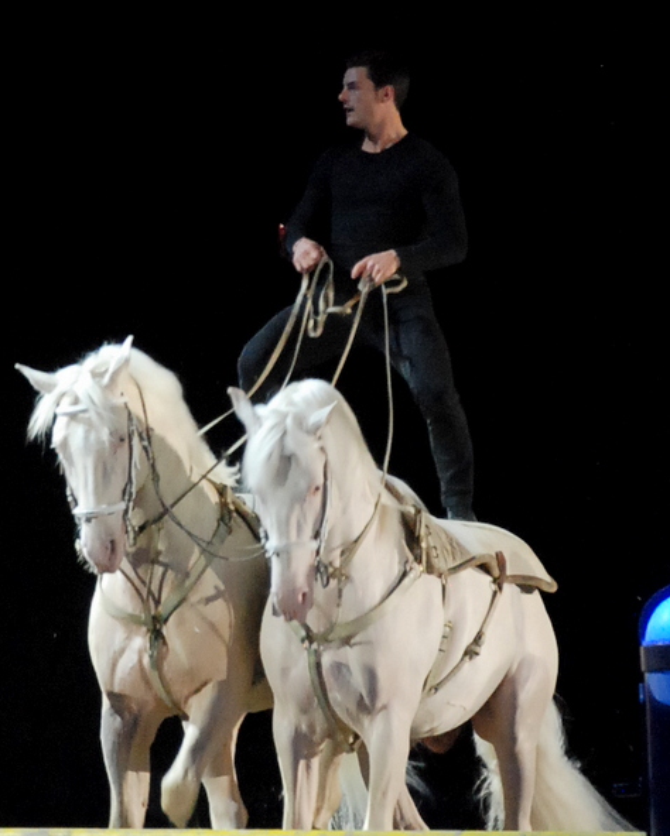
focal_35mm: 137
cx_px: 337
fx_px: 3394
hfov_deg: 11.3
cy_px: 506
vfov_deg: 14.0
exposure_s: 1/160
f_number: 5.6
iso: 1600
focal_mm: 80
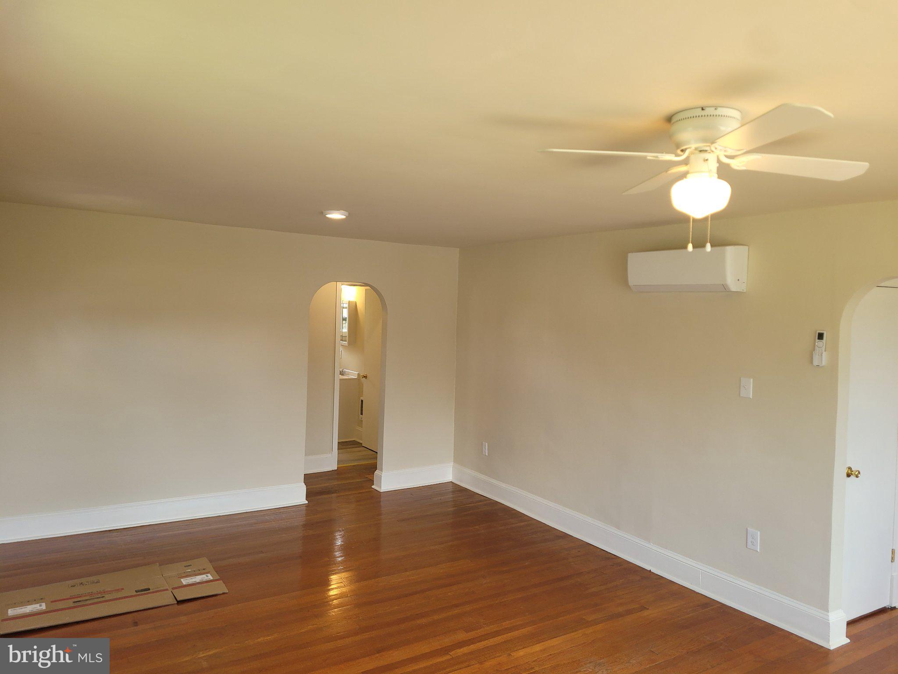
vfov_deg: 53.1
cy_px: 337
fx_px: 674
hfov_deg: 67.3
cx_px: 449
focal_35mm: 26
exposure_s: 1/120
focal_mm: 5.4
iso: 80
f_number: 1.8
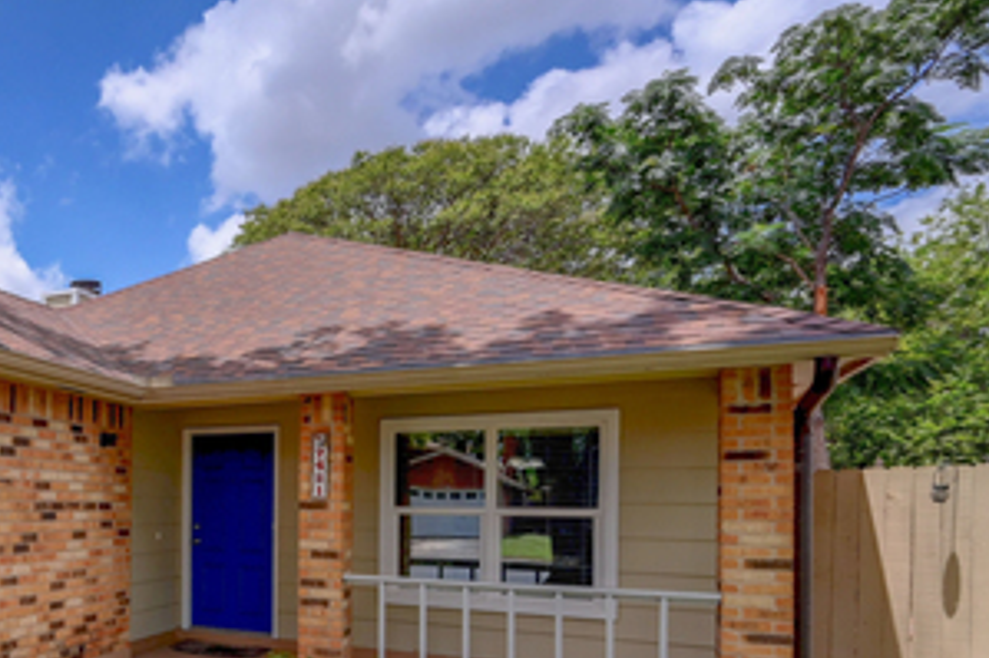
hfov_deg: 51.8
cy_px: 519
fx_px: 824
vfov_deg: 41.8
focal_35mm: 30
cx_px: 40
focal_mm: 14
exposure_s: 1/4000
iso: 1600
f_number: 8
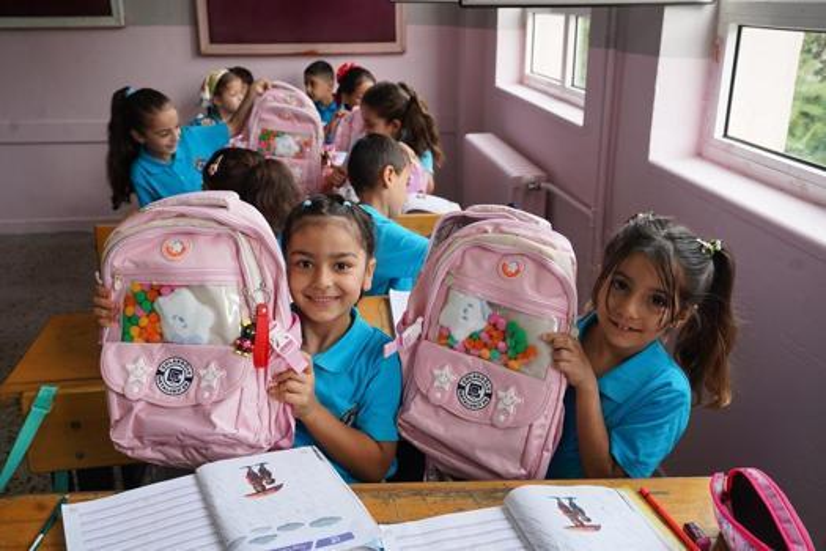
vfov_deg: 38.9
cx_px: 413
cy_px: 276
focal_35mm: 34
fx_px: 780
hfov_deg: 55.8
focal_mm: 34
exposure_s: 1/160
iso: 800
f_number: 5.6
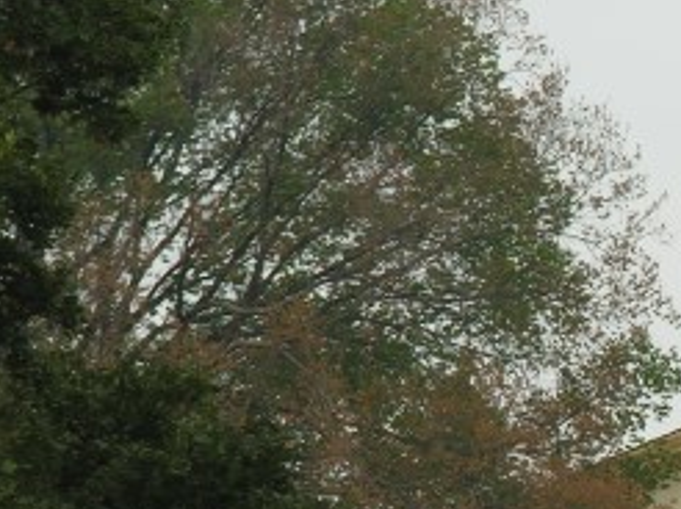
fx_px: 14269
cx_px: 936
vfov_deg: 2.0
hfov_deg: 2.7
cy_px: 618
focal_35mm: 726
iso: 50
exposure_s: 1/147
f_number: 6.8
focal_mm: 57.3
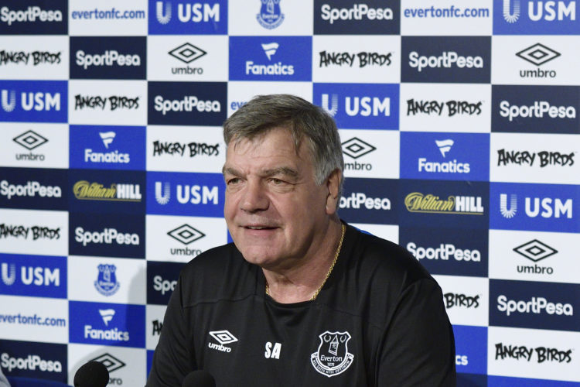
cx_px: 290
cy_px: 194
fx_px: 1692
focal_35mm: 105
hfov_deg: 19.5
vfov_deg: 13.0
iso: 2500
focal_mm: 70
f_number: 4
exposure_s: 1/250
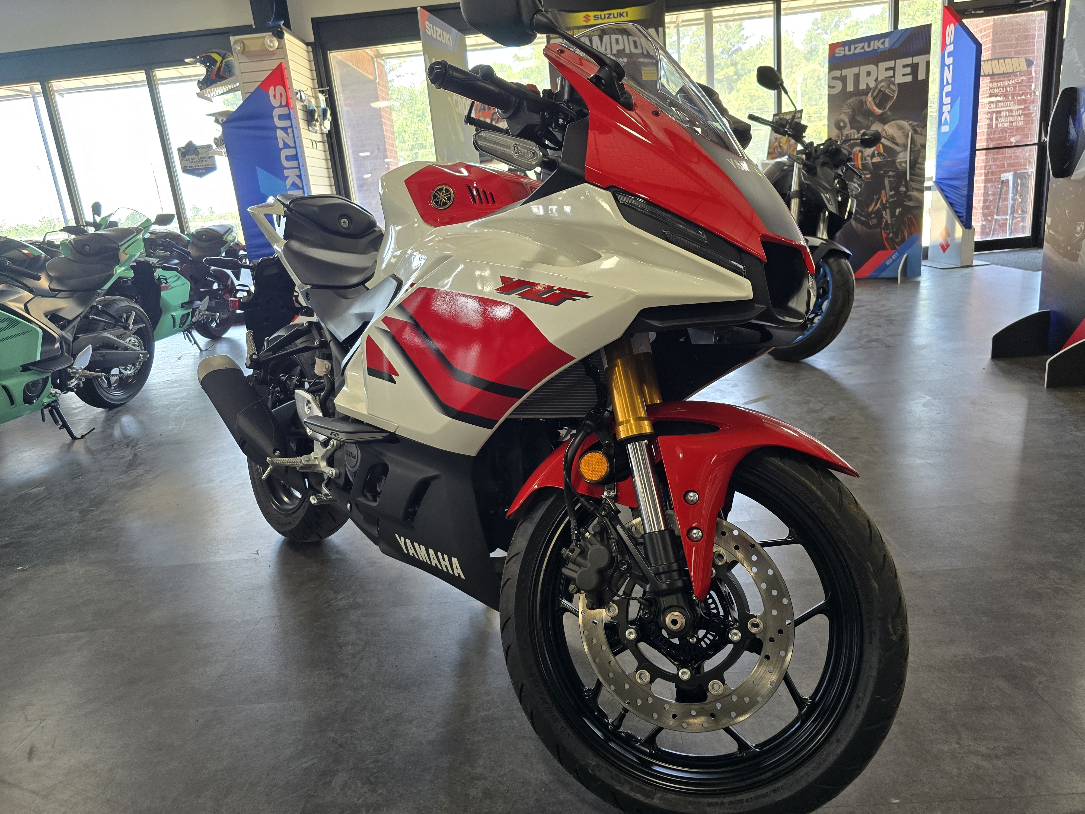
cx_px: 542
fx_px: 721
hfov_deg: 73.9
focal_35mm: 23
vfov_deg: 58.9
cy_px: 407
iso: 200
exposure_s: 1/120
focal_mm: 6.3
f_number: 1.7
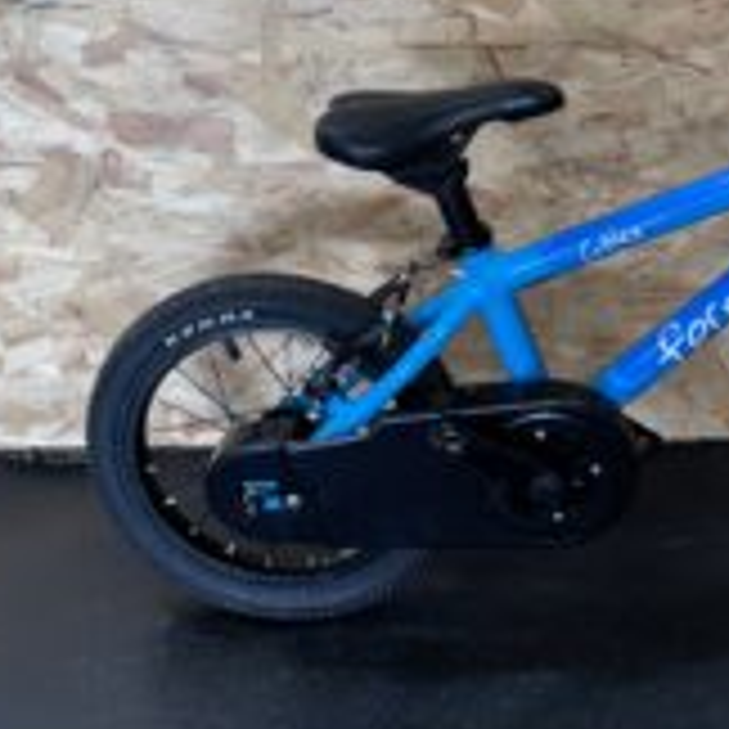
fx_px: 1620
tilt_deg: -23.1
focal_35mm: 68
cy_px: 99
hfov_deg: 24.9
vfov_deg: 24.7
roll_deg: +0.9
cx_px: 585
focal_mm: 4.2
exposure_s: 1/17
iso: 50
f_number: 1.6
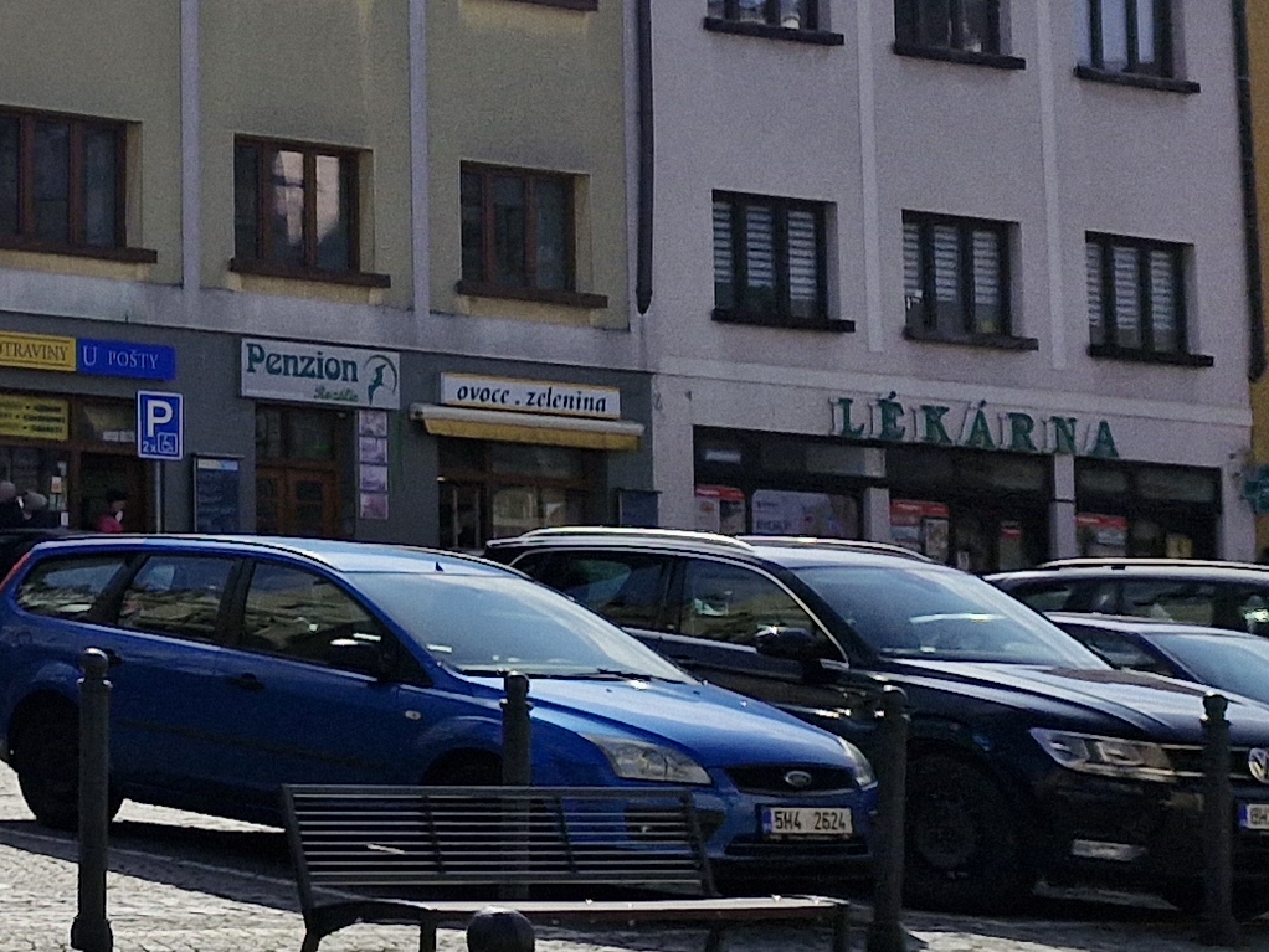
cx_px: -1118
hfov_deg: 17.2
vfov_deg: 16.2
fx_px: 3300
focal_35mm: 90
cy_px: 55
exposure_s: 1/6224
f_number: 1.8
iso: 50
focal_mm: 5.54
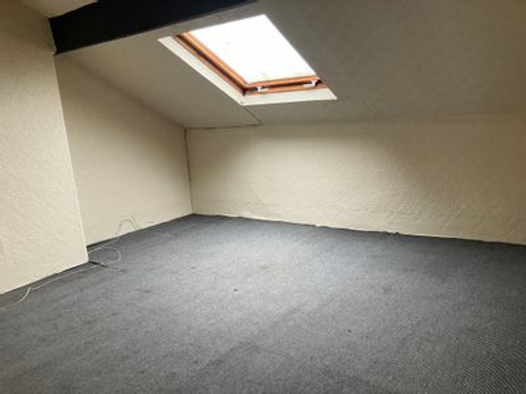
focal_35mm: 28
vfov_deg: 49.7
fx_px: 425
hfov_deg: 63.4
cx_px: 263
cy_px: 197
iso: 80
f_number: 1.8
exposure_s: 1/76
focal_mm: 3.99
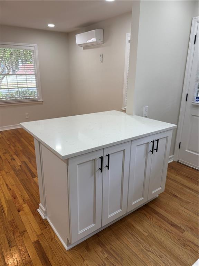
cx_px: 100
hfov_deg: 56.8
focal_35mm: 24
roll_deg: -0.7
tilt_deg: -17.8
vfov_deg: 71.6
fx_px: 184
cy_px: 133
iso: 160
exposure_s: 1/168
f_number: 1.78
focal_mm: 6.76
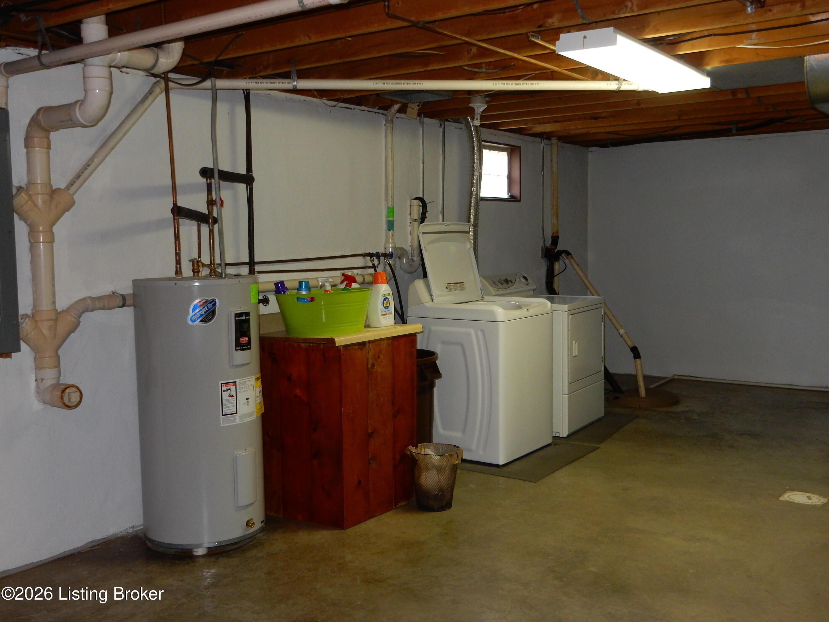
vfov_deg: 39.7
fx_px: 862
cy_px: 311
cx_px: 414
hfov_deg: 51.4
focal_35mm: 36
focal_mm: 6.4
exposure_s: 1/30
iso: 250
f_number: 4
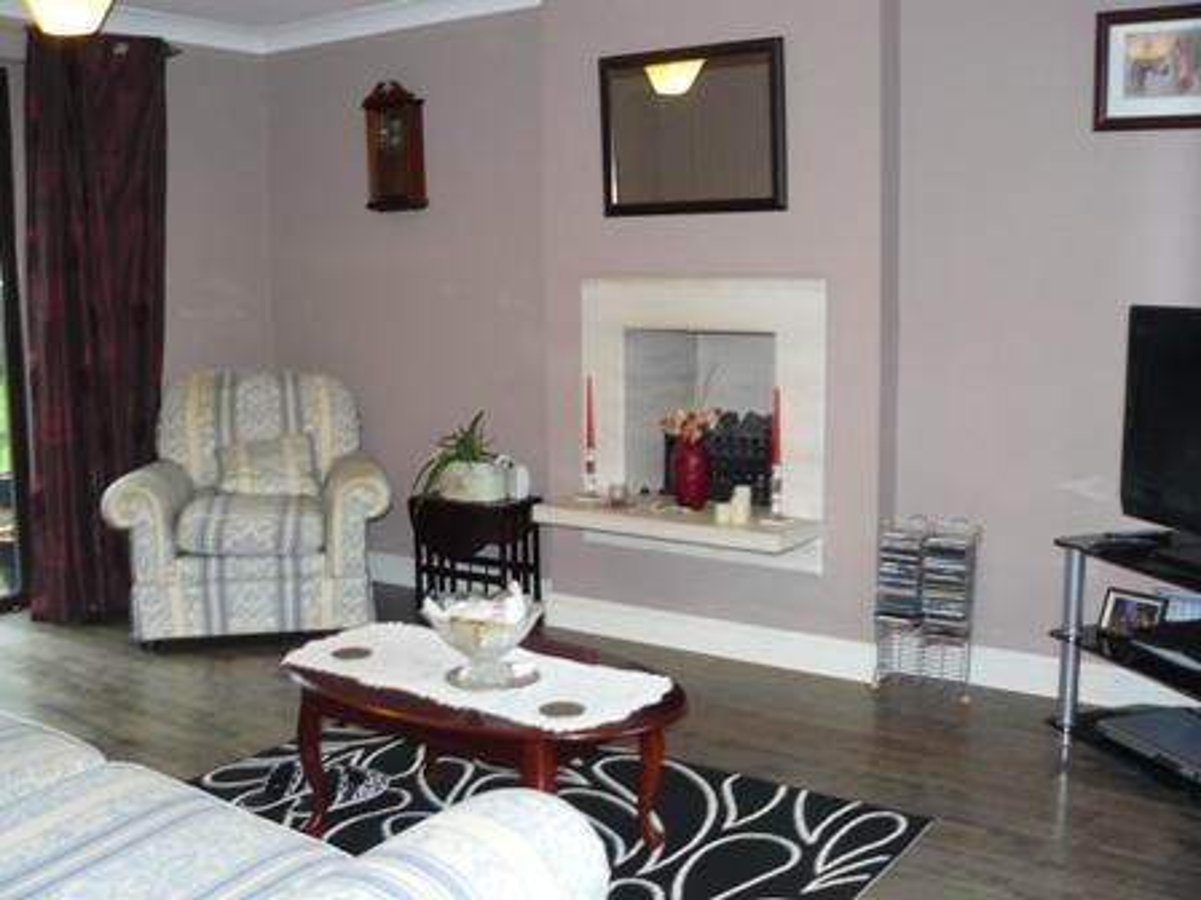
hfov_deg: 51.4
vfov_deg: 39.7
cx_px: 600
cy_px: 450
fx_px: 1249
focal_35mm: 36
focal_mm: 6
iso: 200
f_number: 2.8
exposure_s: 1/20
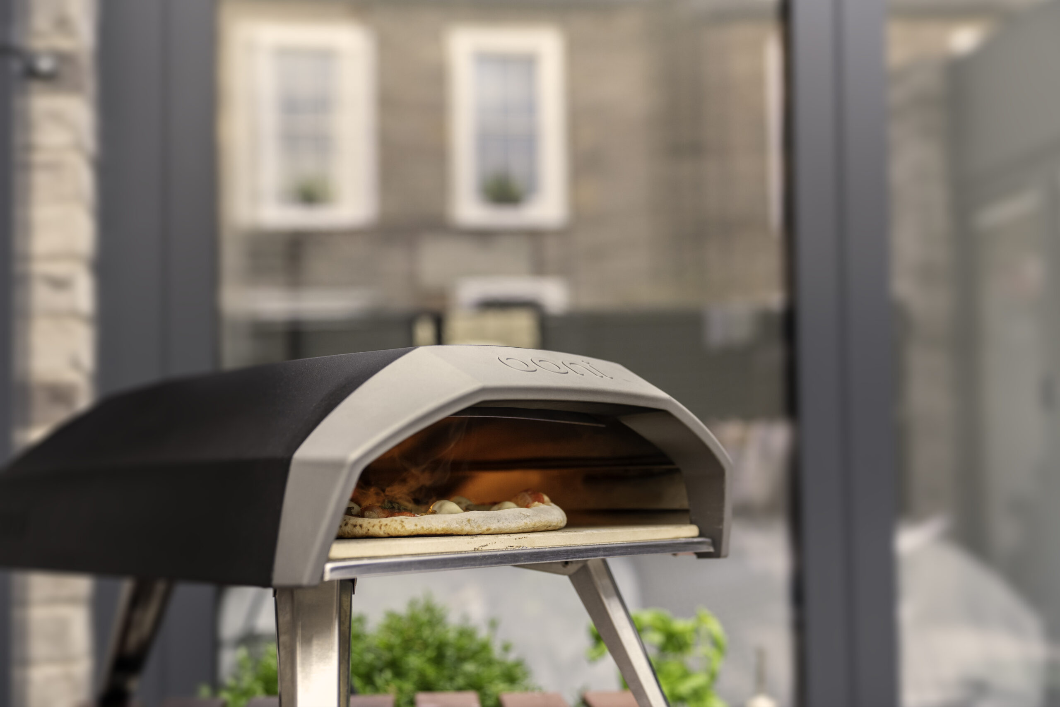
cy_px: 354
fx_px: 1237
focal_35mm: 42
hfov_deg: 46.4
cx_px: 530
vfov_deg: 31.9
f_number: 2.8
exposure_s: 1/100
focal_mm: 42
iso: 1000
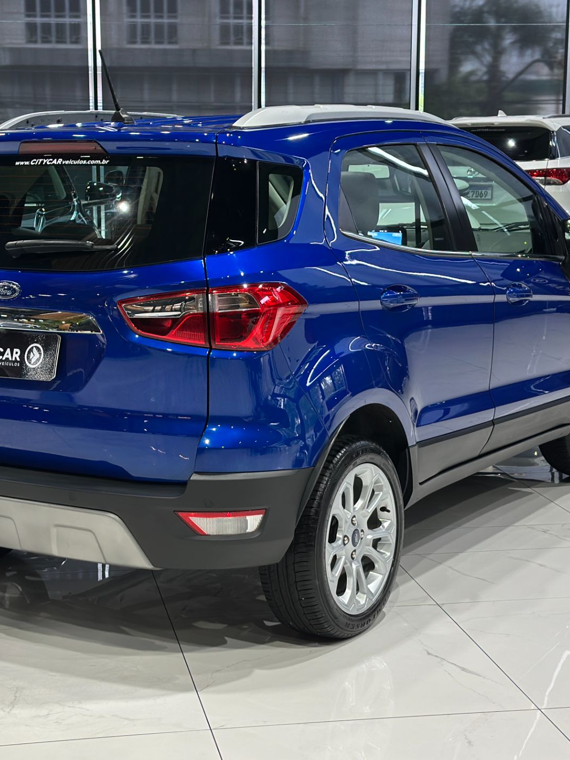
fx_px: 1428
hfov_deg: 22.5
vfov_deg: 29.8
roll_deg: -0.2
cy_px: 379
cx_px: 229
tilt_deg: -9.9
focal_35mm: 65
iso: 125
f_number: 1.78
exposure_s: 1/60
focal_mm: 6.86
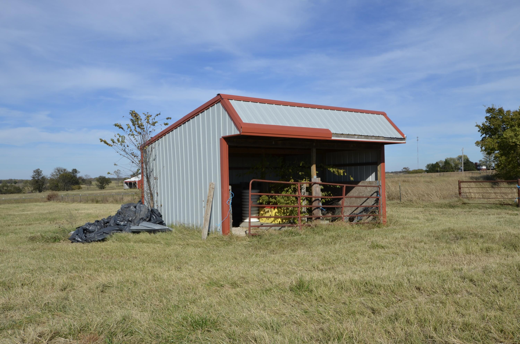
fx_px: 411
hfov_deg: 64.7
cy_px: 172
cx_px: 260
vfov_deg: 45.5
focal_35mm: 28
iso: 100
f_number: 9
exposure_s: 1/320
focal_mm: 19
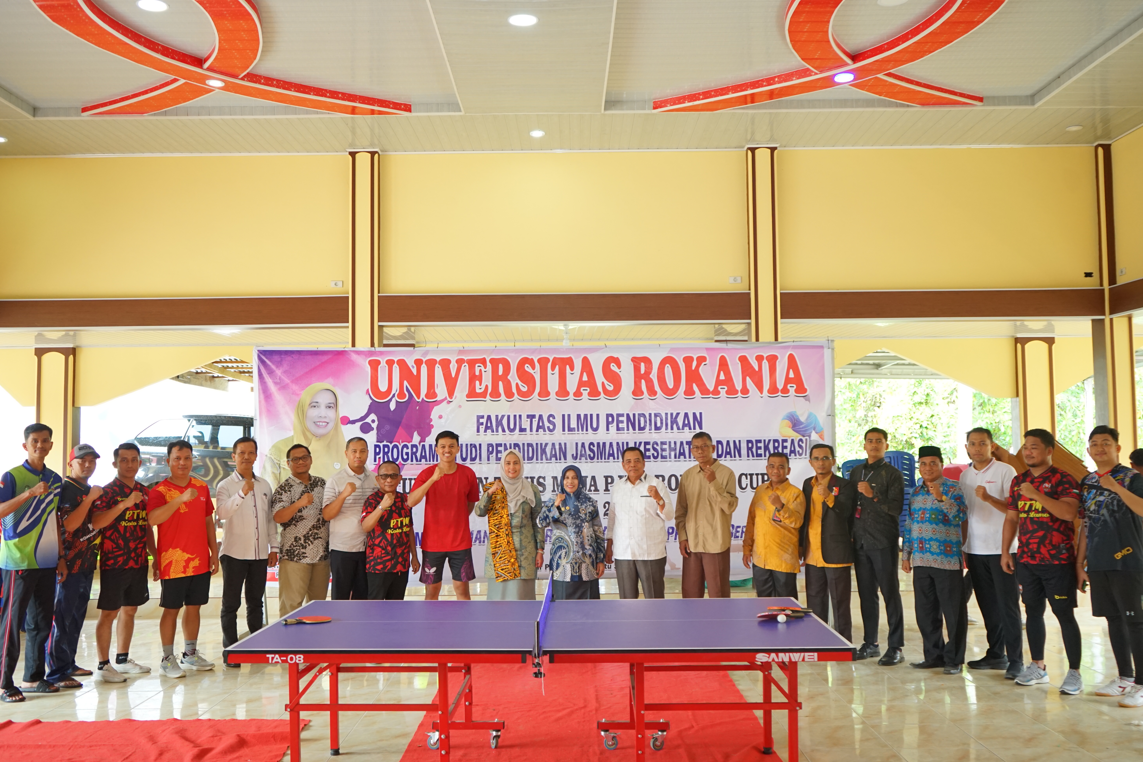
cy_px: 373
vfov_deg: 38.9
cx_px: 565
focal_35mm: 34
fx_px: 1079
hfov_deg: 55.8
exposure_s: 1/125
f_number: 4
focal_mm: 33
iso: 1600
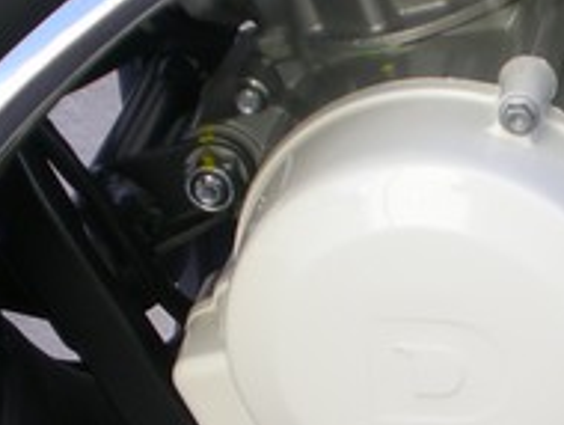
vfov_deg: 9.9
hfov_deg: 13.1
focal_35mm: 148
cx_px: 594
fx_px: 2414
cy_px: 473
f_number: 3.5
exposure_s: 1/112
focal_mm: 7.4
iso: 50
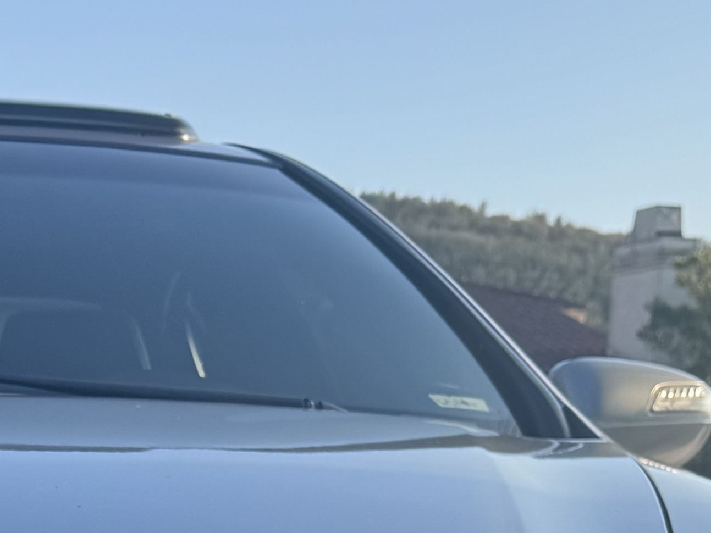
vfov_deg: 12.5
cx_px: -102
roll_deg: -1.9
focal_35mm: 106
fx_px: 2177
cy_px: 1027
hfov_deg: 17.8
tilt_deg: -11.8
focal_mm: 6.76
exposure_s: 1/980
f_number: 1.78
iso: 80
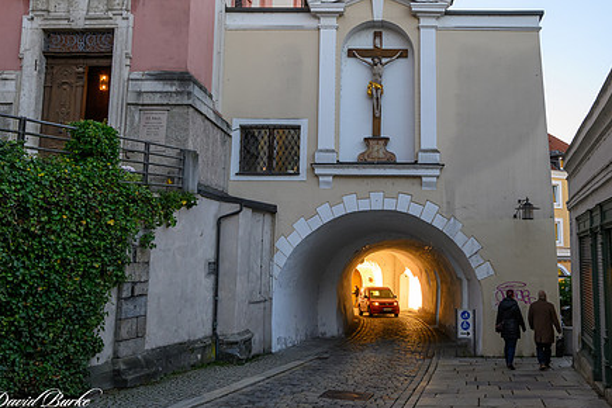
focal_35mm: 36
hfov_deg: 52.9
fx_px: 612
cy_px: 169
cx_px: 356
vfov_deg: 36.8
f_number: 8
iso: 640
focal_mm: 18
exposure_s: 1/200
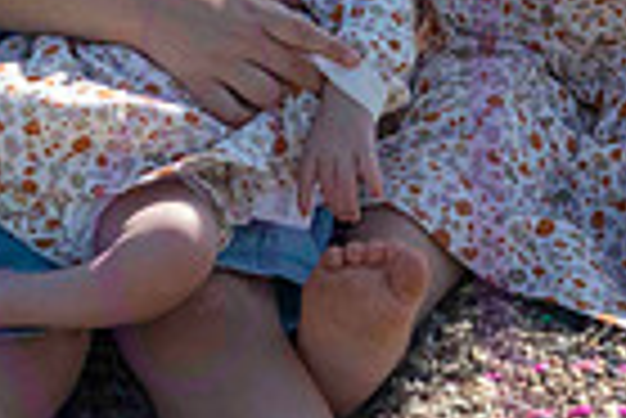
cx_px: 342
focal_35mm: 355
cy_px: -209
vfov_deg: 3.9
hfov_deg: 5.8
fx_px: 6179
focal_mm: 85
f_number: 5.6
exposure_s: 1/1250
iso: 400
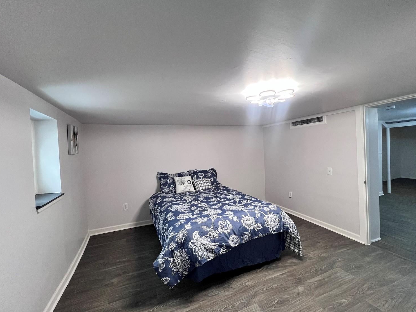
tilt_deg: -1.4
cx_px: 212
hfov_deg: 102.1
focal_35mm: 14
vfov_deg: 85.7
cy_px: 153
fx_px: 168
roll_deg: +1.7
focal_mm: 1.57
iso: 200
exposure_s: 1/60
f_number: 1.8
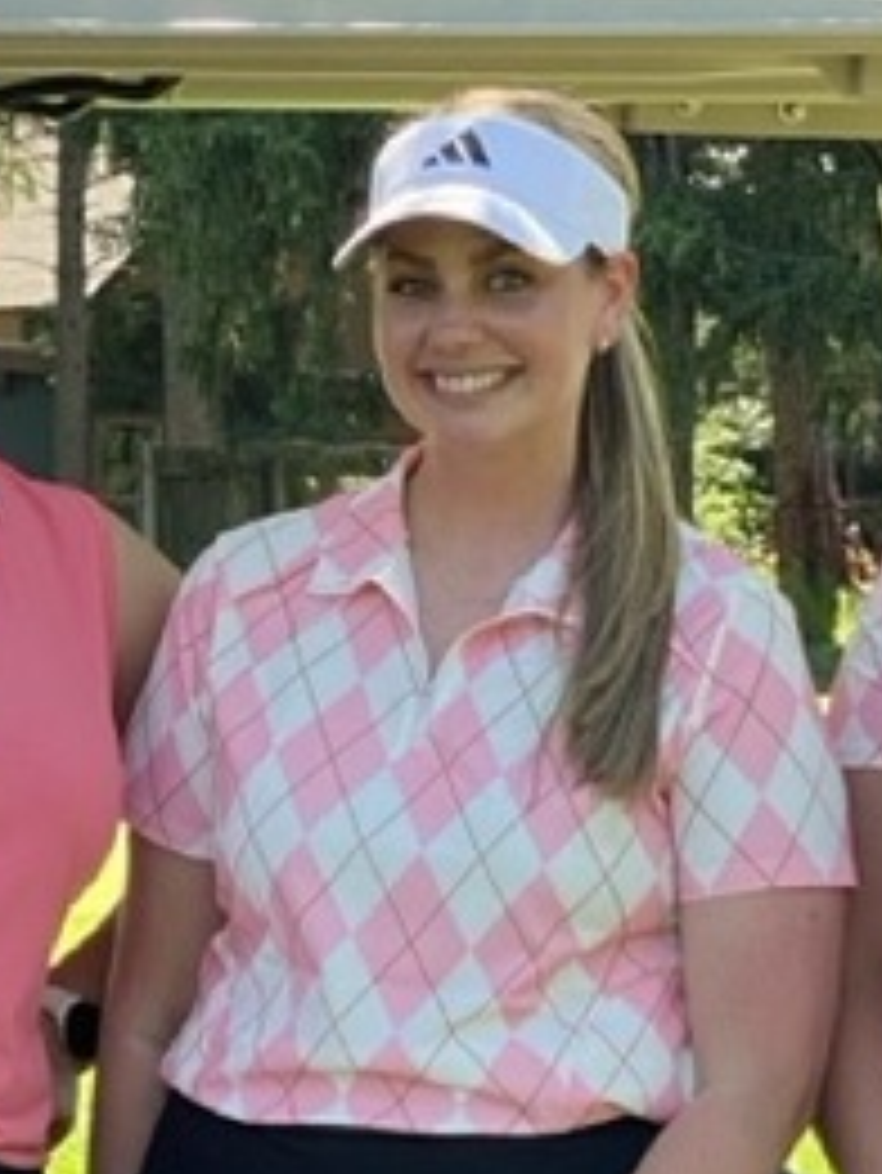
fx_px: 6925
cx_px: 148
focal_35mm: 204
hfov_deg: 7.3
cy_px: 1138
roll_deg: +0.0
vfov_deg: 9.6
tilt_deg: -3.4
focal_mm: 6
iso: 20
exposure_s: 1/184
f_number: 2
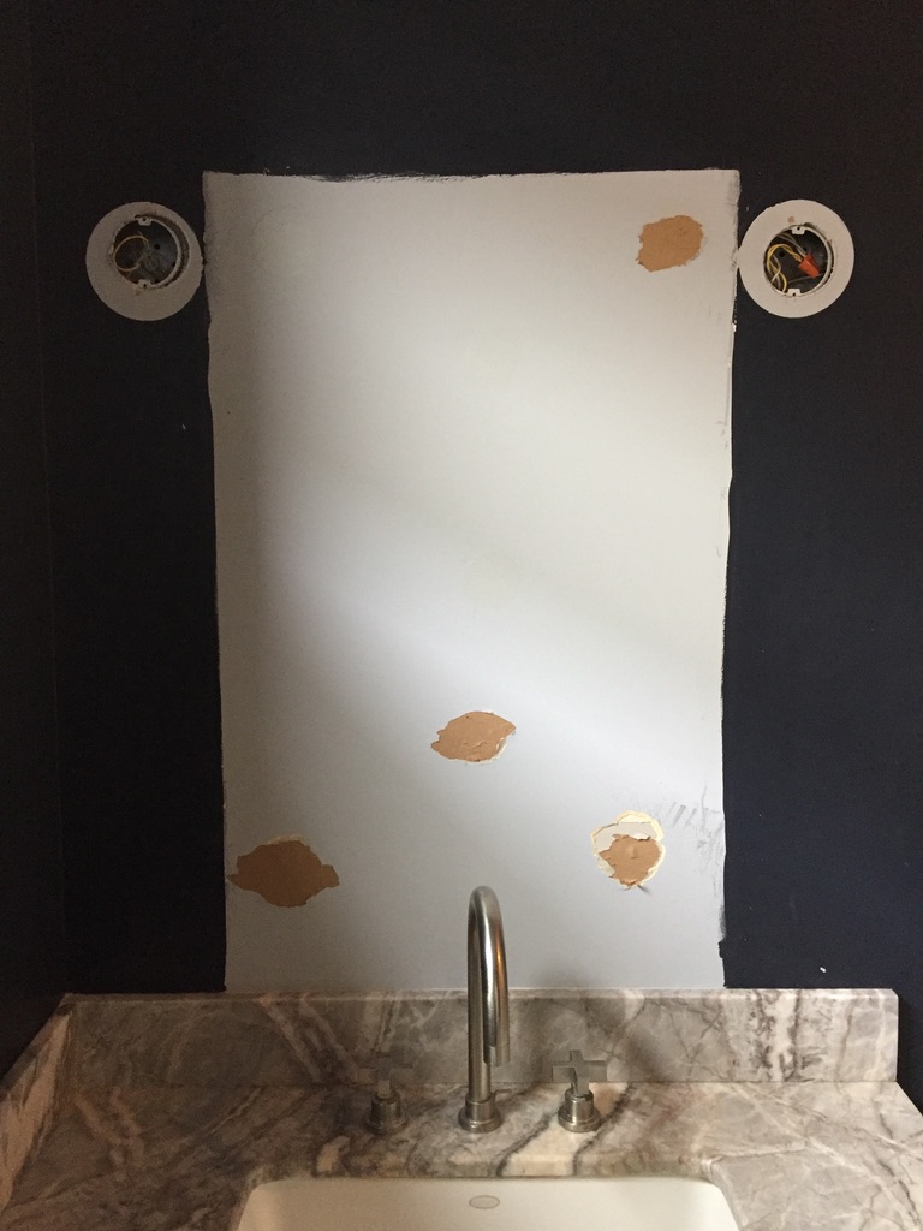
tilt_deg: -4.2
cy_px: 616
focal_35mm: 29
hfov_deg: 48.2
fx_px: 1031
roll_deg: +0.8
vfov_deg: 61.7
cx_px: 462
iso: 200
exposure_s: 1/30
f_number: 2.2
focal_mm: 4.15
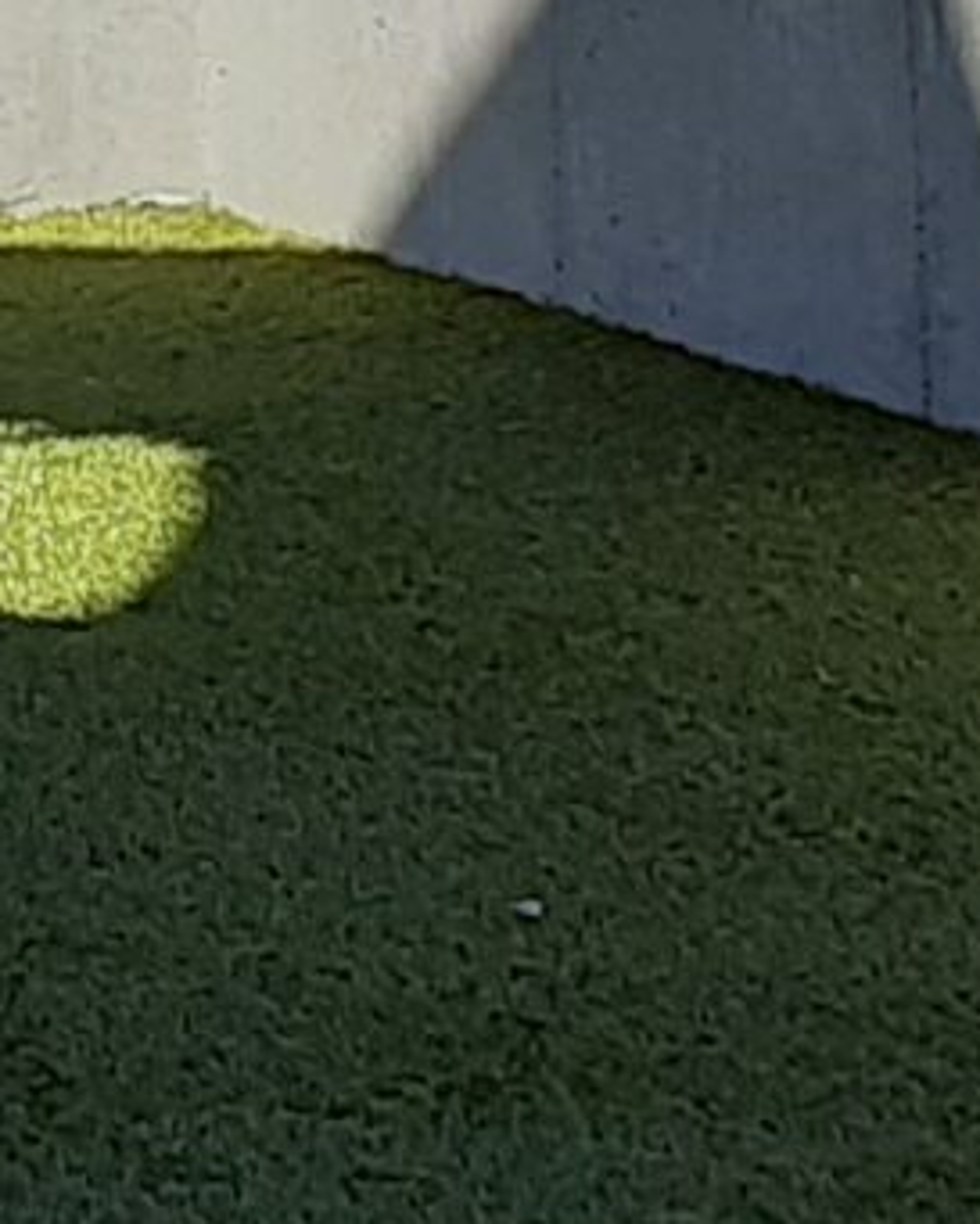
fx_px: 7175
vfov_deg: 9.1
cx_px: -517
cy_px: -1263
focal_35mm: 198
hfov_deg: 7.7
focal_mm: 2.91
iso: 40
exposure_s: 1/1761
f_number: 1.9
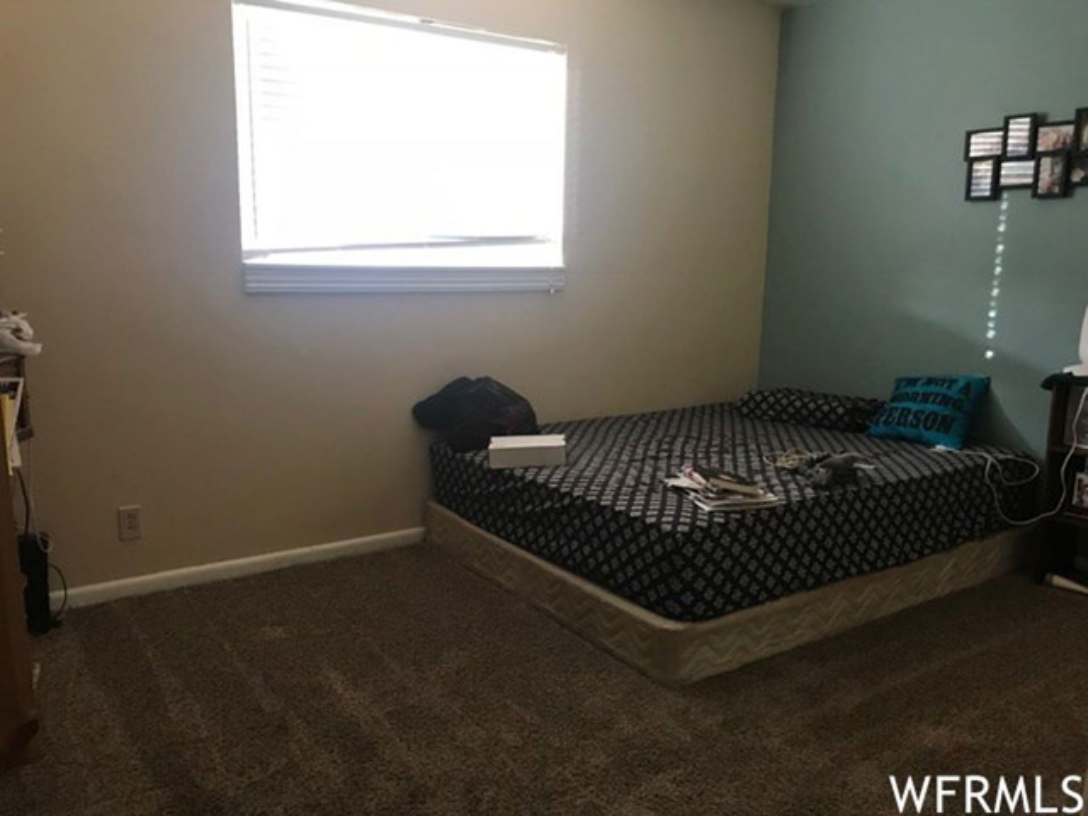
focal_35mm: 28
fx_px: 880
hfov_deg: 63.4
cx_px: 544
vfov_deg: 49.7
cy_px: 408
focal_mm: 3.99
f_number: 1.8
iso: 64
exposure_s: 1/15
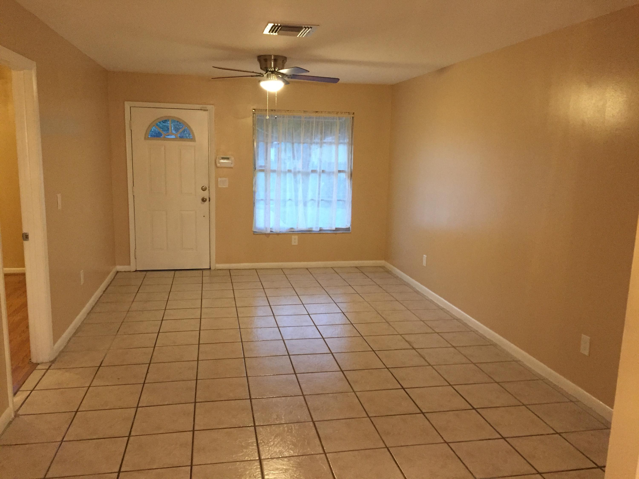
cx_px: 320
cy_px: 240
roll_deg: -1.0
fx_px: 535
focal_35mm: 29
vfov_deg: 48.2
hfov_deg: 61.7
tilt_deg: -9.2
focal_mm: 4.15
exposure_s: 1/30
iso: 250
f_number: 2.2
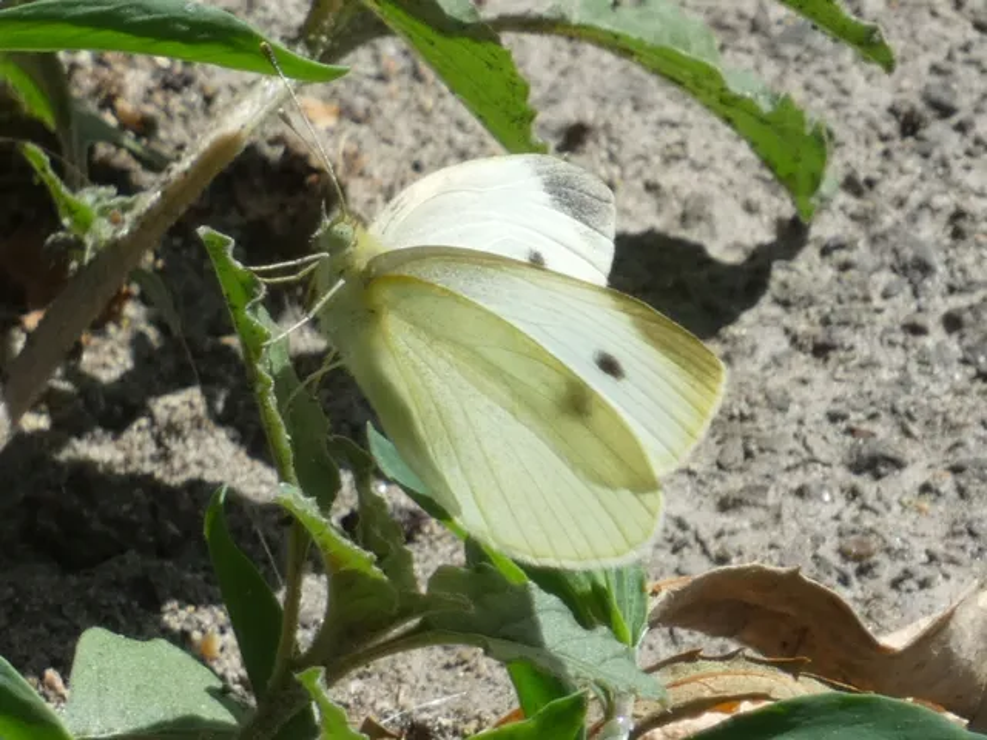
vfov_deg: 2.8
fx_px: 15140
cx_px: 494
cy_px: 370
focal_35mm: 531
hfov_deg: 3.7
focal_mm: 95.2
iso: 80
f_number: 5.6
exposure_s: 1/320
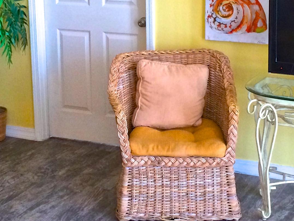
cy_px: 51
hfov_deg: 23.2
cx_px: 117
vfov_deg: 17.5
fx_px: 714
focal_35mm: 84
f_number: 2.2
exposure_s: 1/30
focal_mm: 4.12
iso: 64
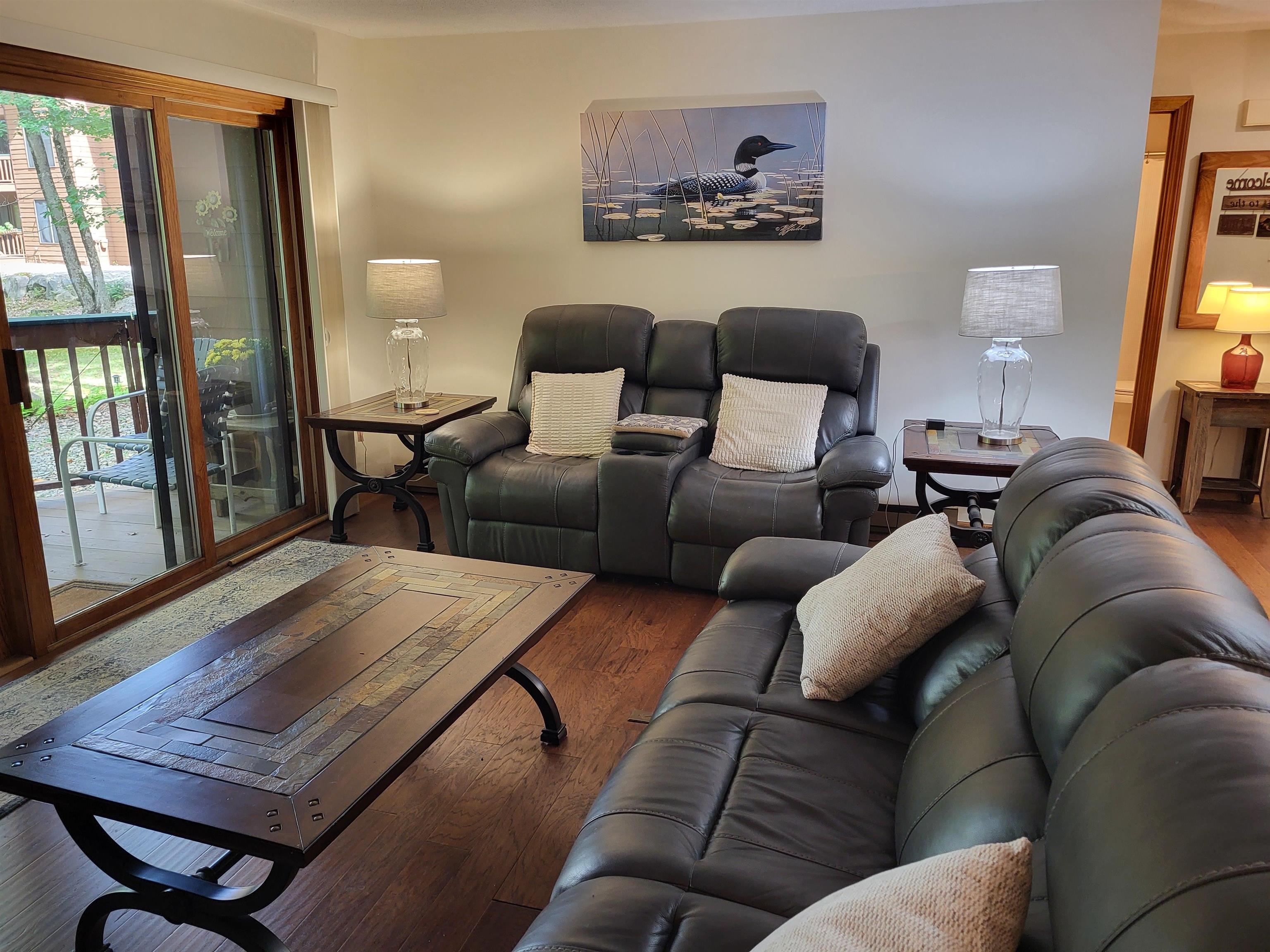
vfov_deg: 53.1
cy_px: 476
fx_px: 954
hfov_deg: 67.3
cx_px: 635
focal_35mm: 26
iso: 200
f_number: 1.8
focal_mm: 5.4
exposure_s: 1/60
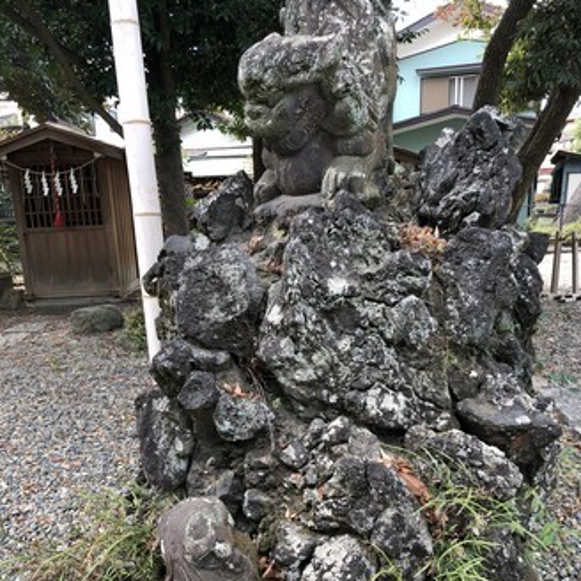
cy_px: 388
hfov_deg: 48.4
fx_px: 646
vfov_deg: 47.6
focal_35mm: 34
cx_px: 294
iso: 40
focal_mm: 3.99
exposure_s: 1/120
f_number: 1.8
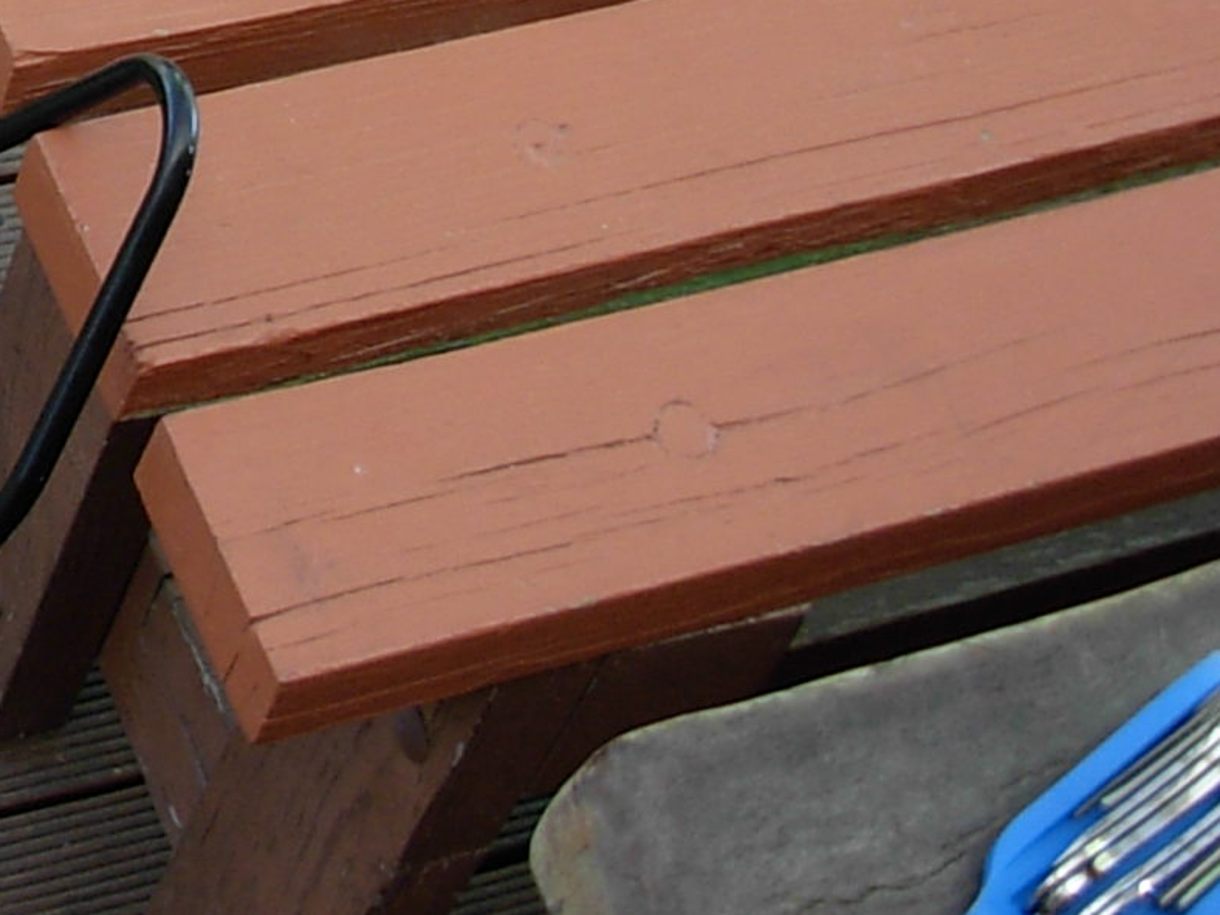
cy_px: -262
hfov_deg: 14.5
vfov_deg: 11.6
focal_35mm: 125
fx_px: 4405
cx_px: -728
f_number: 2.9
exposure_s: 1/42.7
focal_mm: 6.3
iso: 79
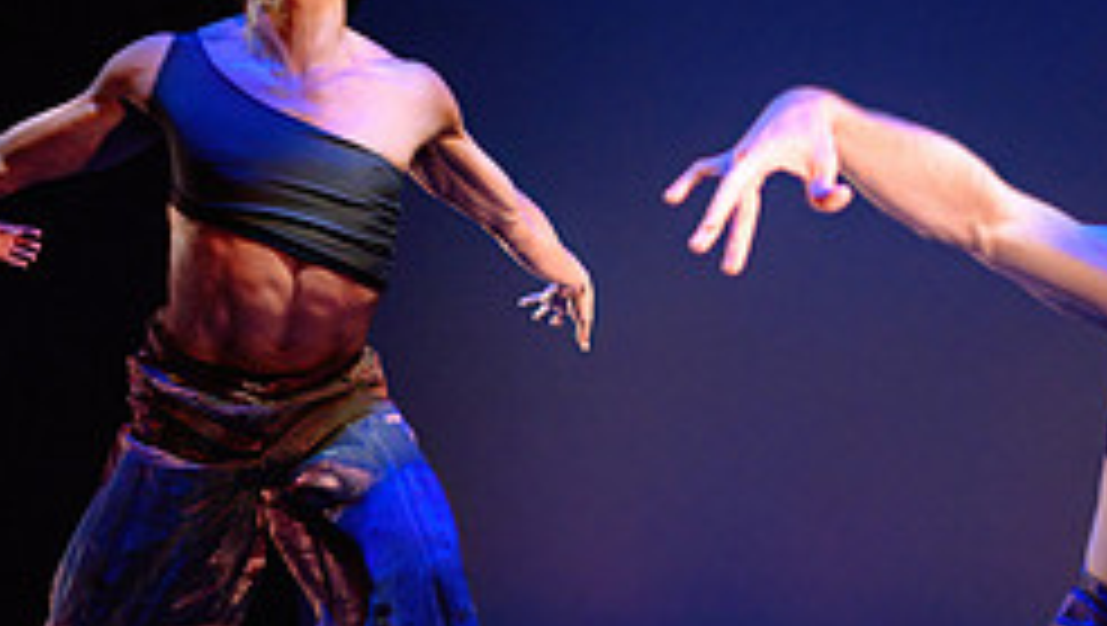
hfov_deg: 31.3
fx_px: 1939
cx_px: 826
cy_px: 609
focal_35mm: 66
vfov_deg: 17.9
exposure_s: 1/400
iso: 1000
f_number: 1.4
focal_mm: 24
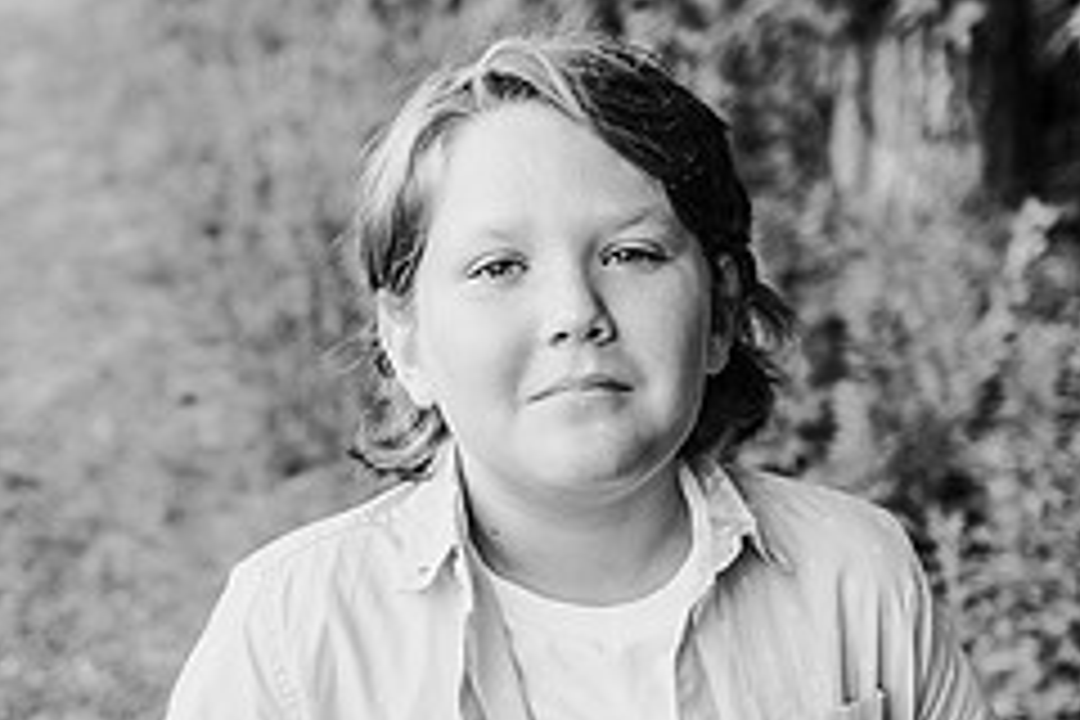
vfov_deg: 23.4
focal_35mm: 58
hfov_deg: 34.2
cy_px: 421
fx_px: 1740
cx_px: 356
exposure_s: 1/250
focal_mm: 24
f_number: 2.2
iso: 320
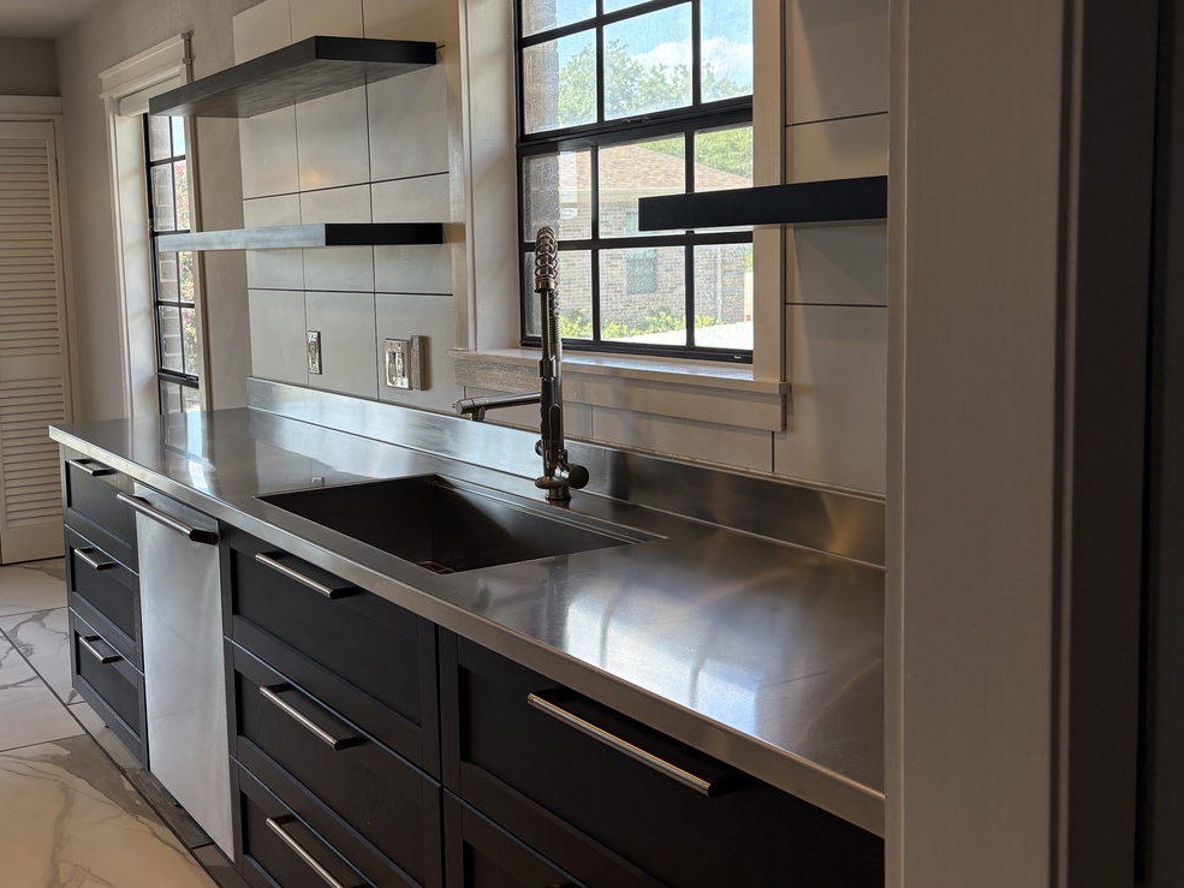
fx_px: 1300
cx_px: 399
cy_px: 380
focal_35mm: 38
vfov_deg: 37.7
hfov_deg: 48.2
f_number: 1.6
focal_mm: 5.96
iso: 64
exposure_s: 1/238
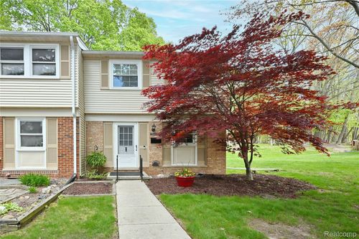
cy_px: 120
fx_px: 140
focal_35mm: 14
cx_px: 180
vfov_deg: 81.2
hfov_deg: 104.3
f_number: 11
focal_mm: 14
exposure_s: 1/125
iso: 320
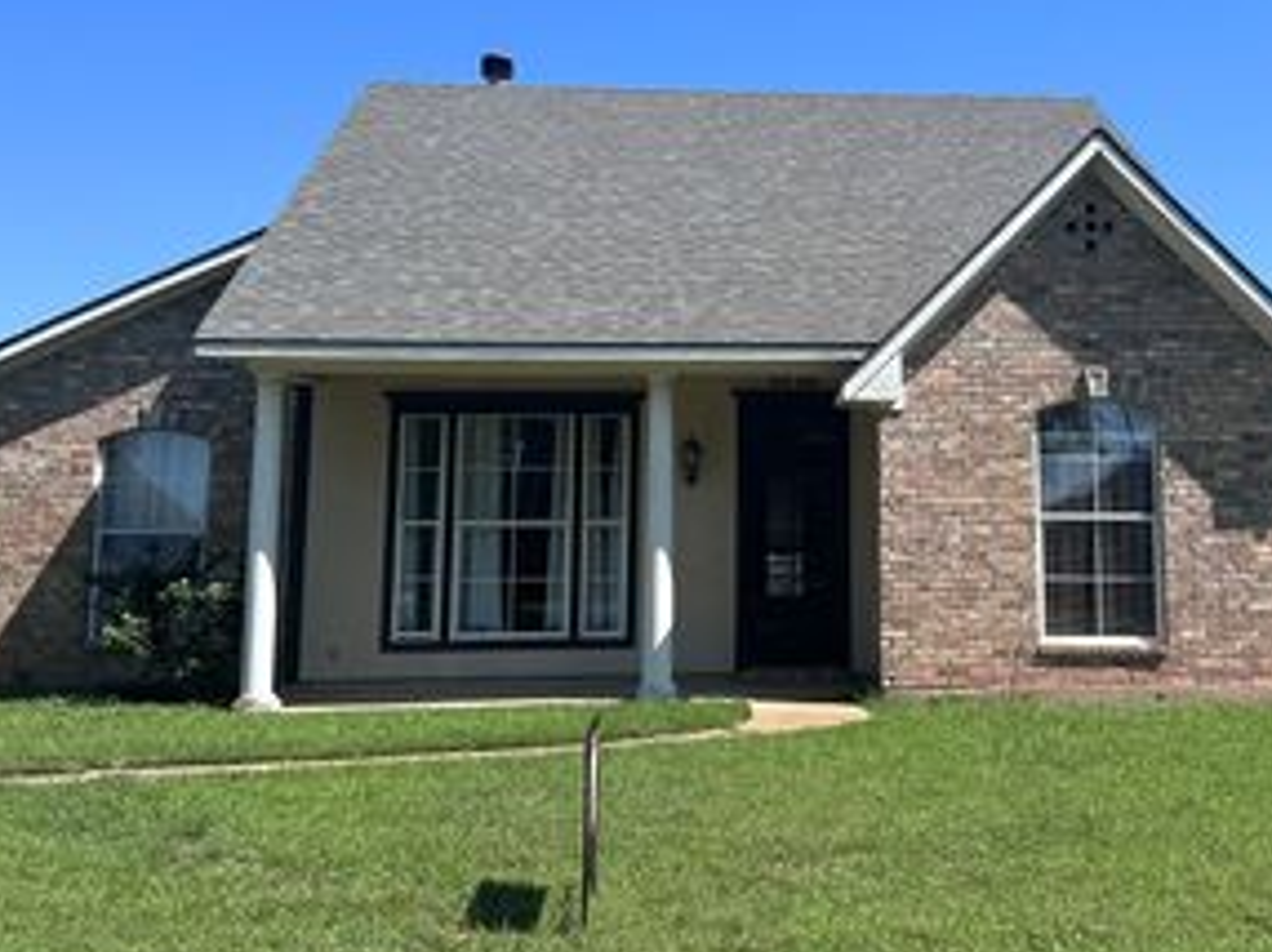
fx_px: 1542
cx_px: 805
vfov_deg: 34.1
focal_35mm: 42
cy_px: 349
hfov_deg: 44.4
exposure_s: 1/3717
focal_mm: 6.86
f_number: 1.78
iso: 80
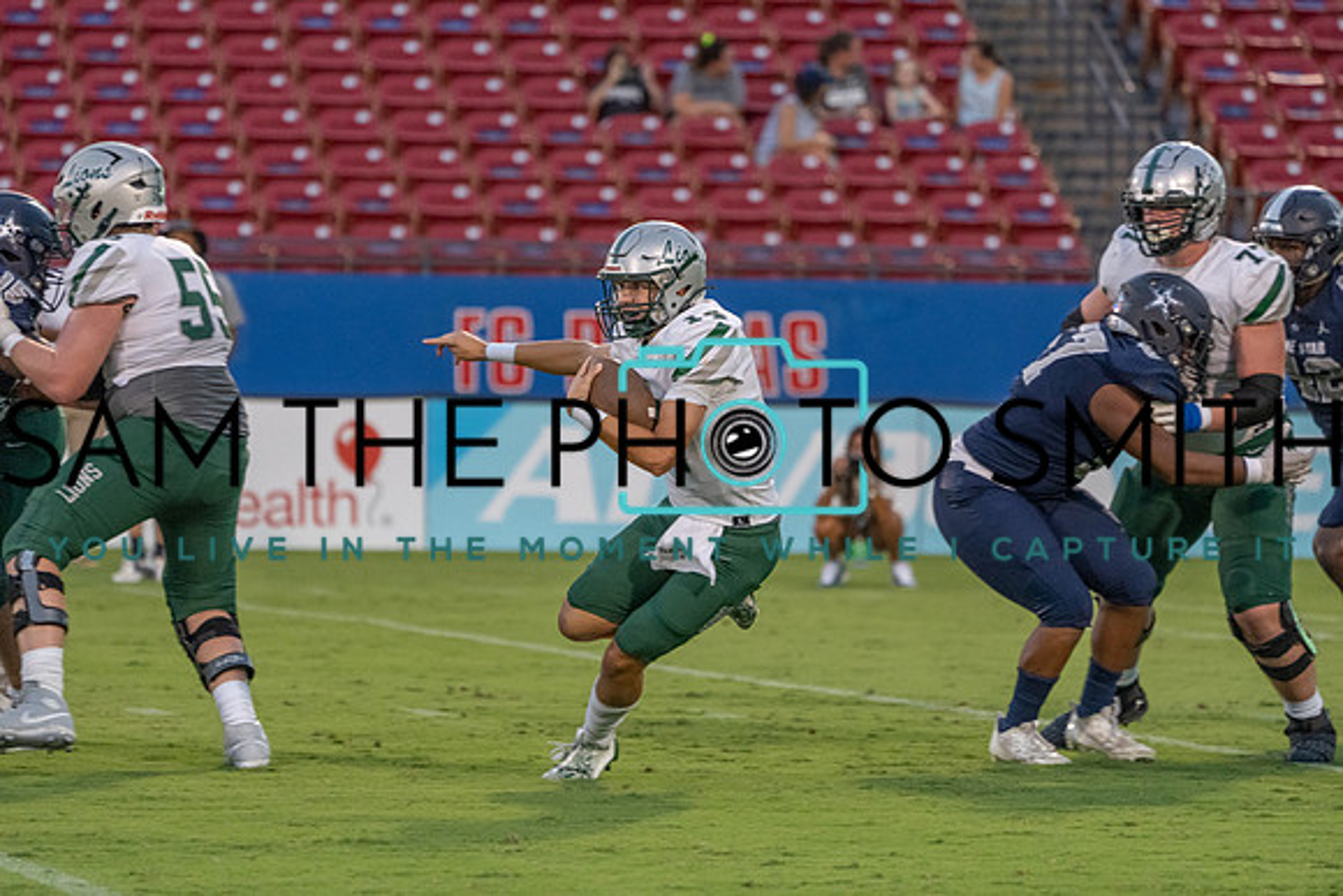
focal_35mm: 285
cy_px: 448
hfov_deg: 7.2
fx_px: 10634
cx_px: 672
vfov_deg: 4.8
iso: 5000
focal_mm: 285
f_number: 5.6
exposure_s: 1/1000
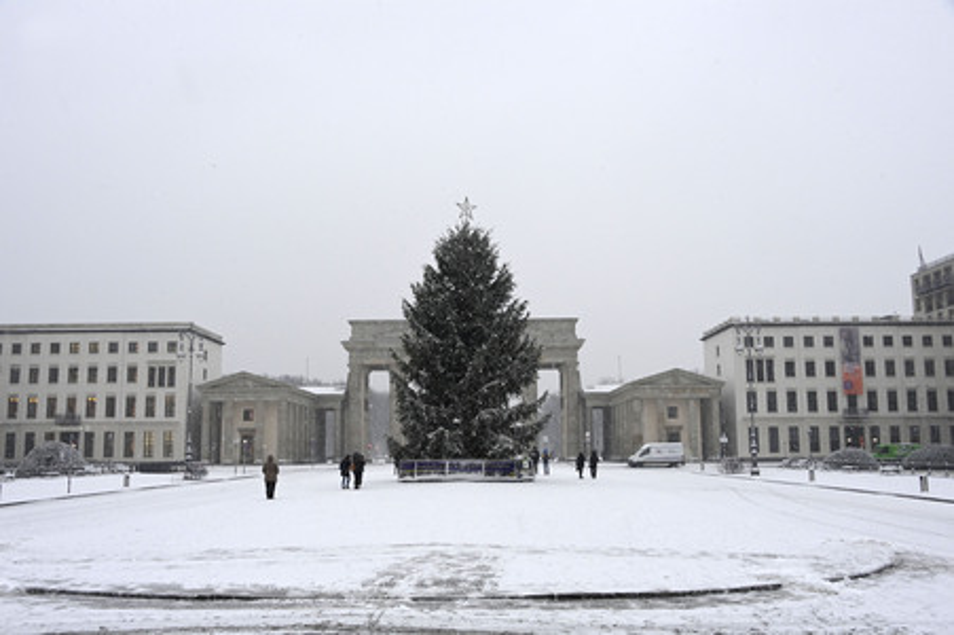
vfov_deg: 38.8
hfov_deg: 55.8
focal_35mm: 34
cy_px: 318
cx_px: 477
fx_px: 900
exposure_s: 1/160
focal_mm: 34
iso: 1600
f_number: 11
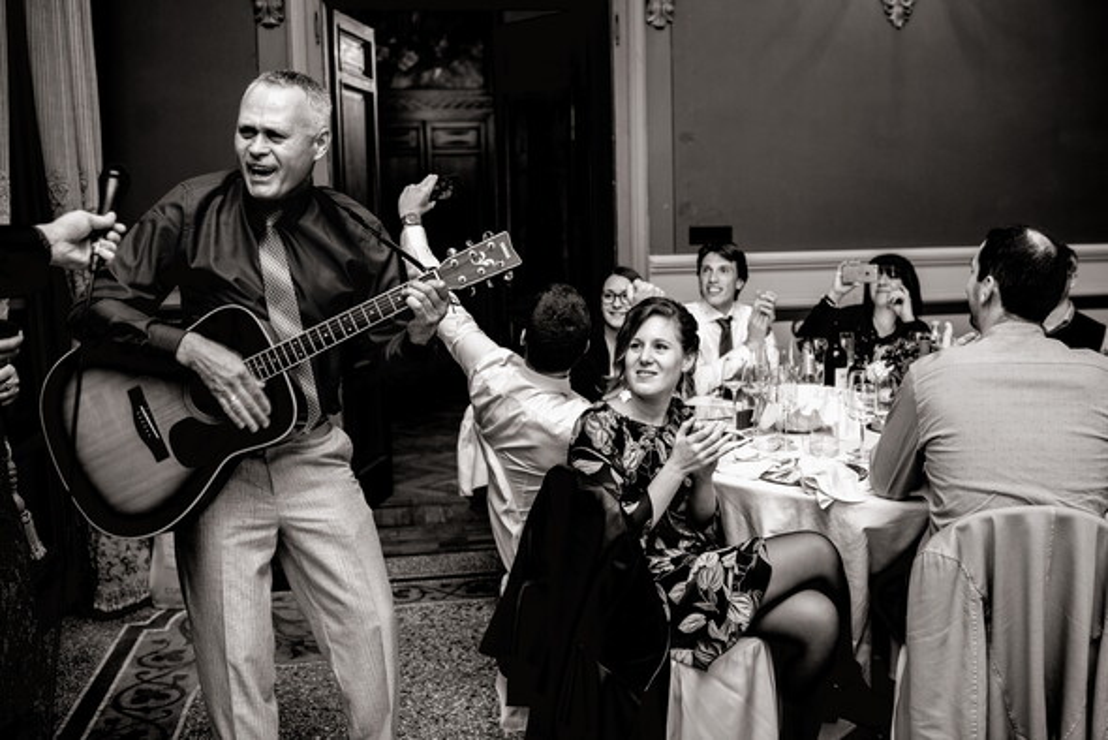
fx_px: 1078
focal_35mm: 35
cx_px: 554
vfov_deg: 37.9
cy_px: 370
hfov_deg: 54.4
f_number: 2.8
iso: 400
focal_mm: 35
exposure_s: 1/100
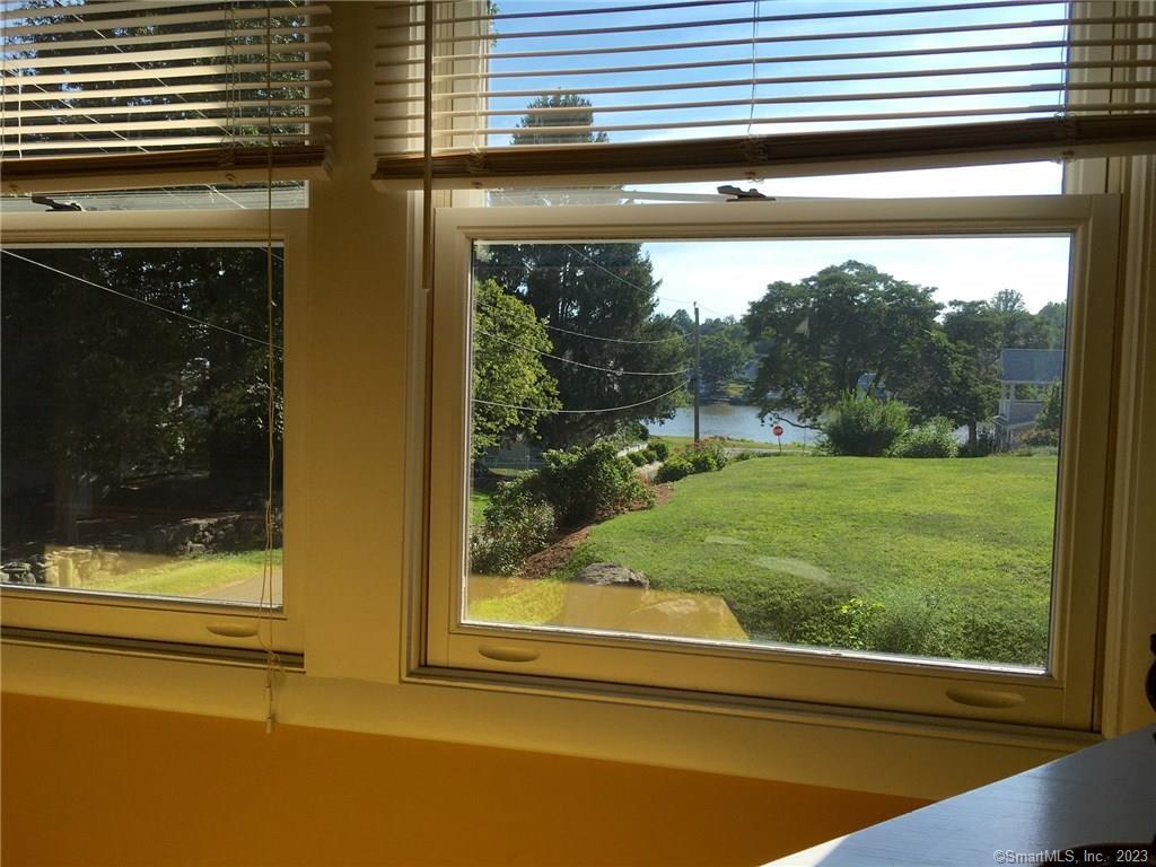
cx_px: 578
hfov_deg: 61.7
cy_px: 434
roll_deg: -1.2
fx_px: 968
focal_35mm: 29
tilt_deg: -3.8
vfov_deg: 48.2
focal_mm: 4.15
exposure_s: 1/1202
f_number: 2.2
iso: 25
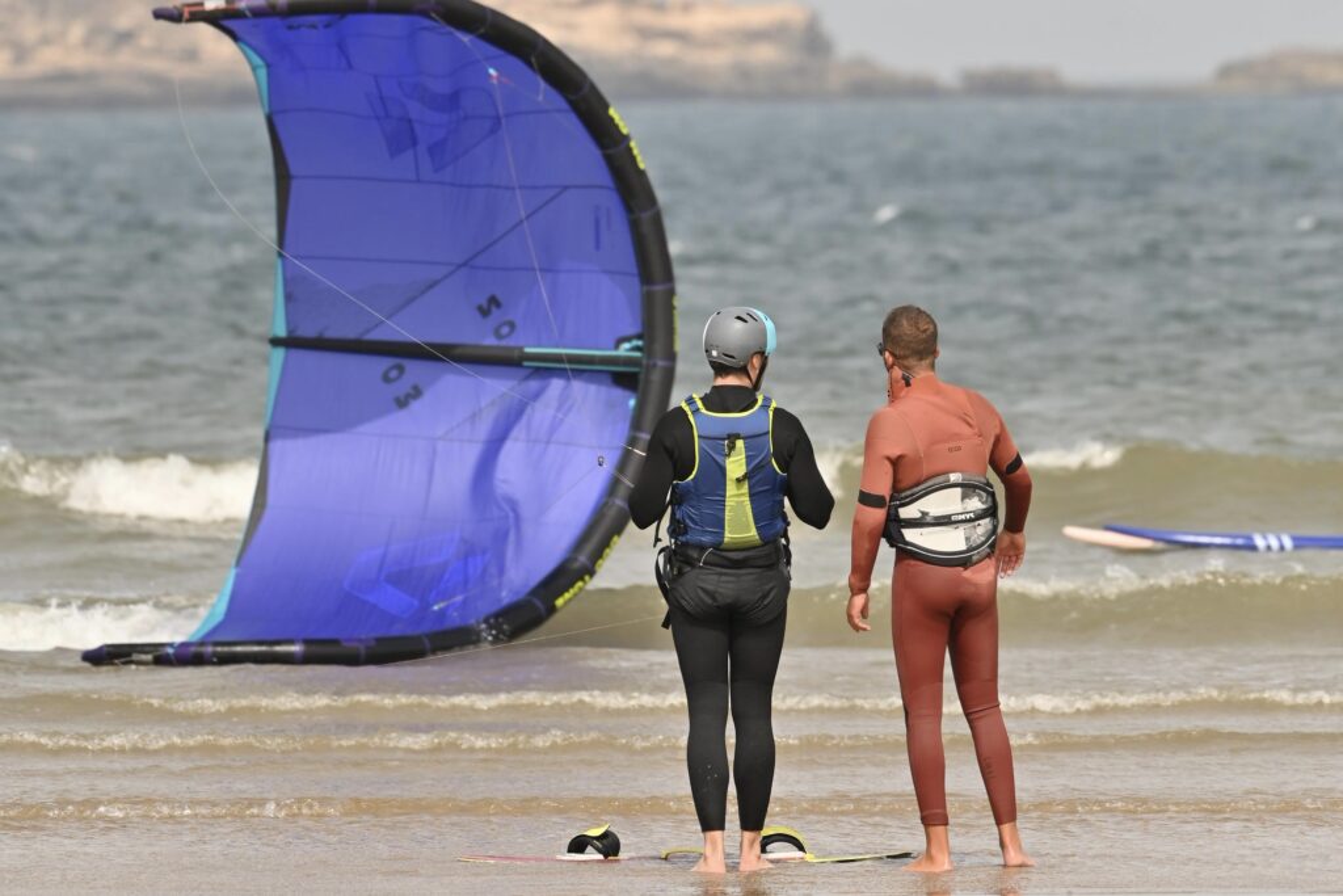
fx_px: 12685
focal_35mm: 340
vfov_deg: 4.0
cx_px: 672
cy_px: 448
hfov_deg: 6.1
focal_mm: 340
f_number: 5.6
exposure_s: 1/1000
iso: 140
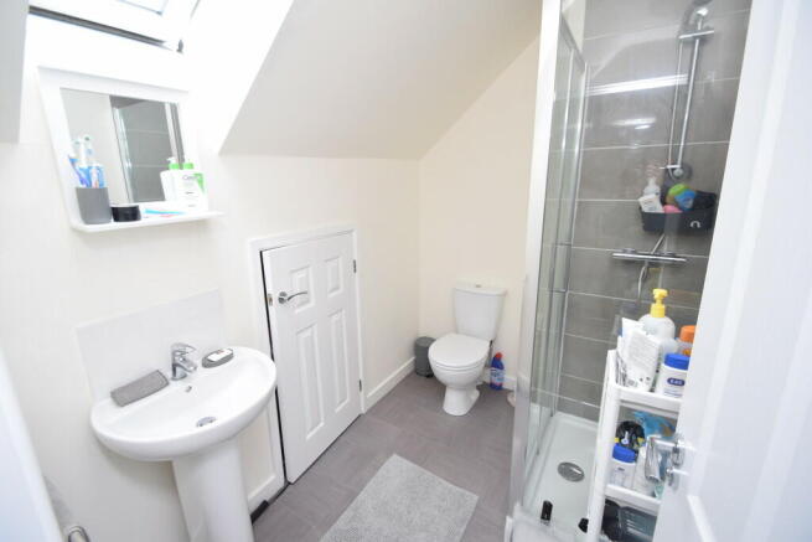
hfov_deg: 100.4
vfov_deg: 77.4
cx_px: 406
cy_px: 271
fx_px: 338
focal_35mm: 15
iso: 400
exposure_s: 1/80
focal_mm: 10
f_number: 4.5
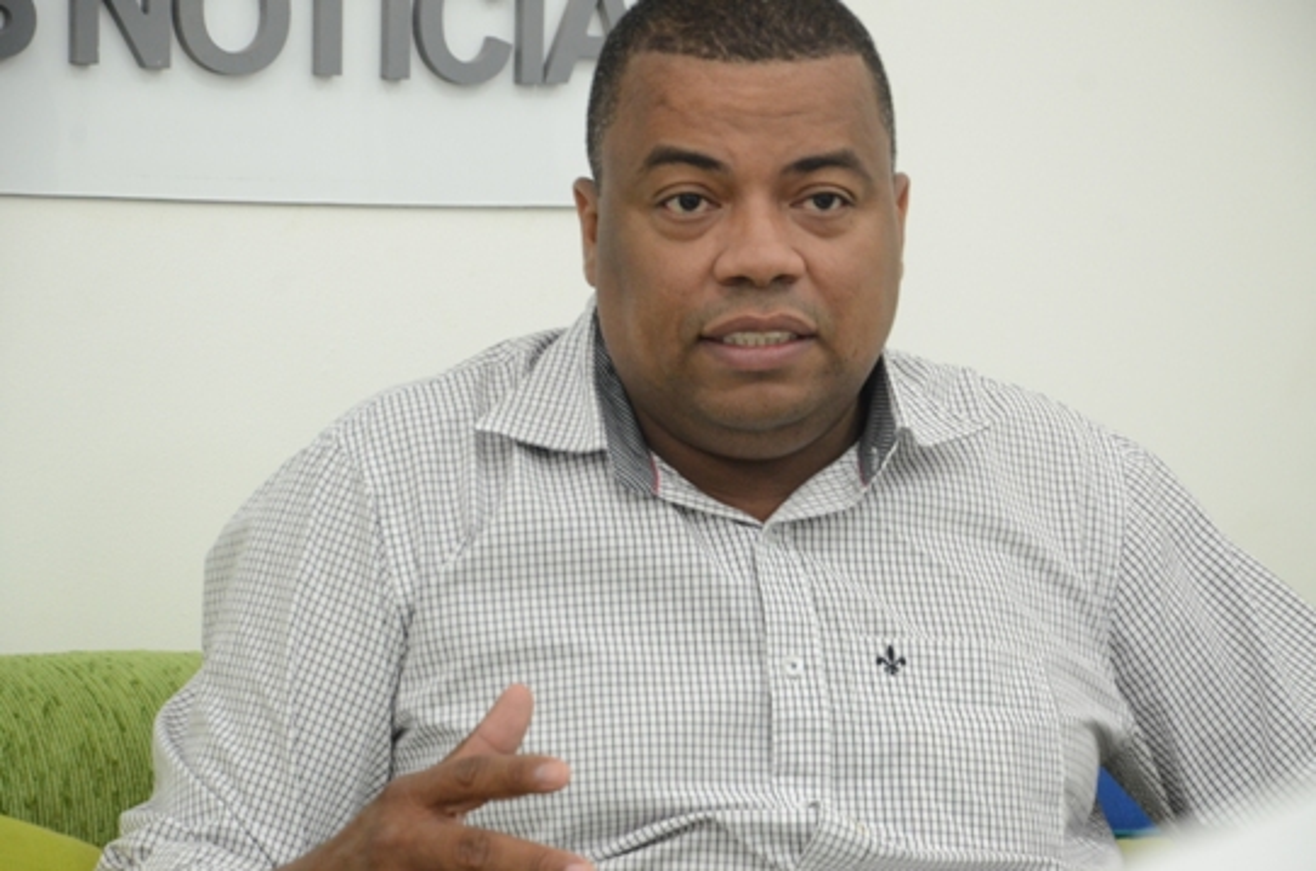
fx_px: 5746
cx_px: 658
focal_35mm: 158
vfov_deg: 8.7
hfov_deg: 13.1
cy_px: 436
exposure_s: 1/40
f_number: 5.6
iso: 1600
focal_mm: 105
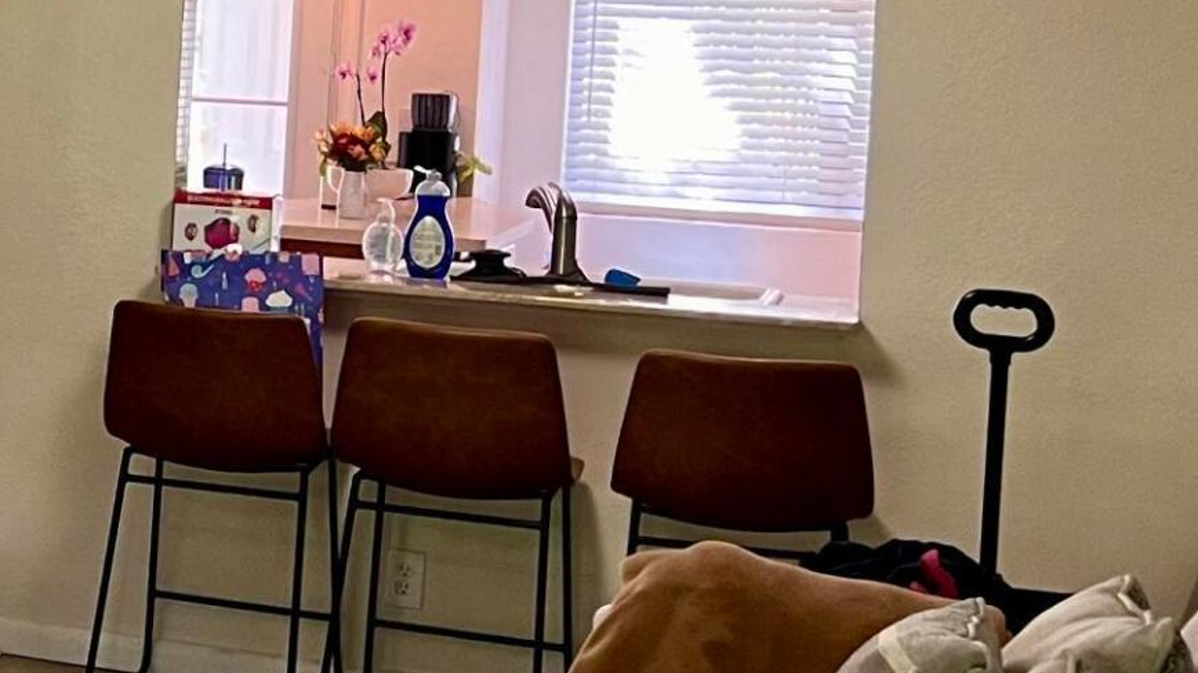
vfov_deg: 12.8
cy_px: 109
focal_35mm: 94
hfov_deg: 19.4
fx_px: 2986
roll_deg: -2.3
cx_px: -675
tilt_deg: -3.4
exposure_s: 1/60
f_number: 1.5
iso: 160
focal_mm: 5.7
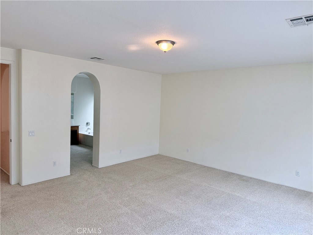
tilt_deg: -3.2
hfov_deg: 71.6
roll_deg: -1.7
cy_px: 118
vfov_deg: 56.8
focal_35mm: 24
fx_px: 217
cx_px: 156
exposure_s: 1/120
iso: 250
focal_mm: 6.76
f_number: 1.78
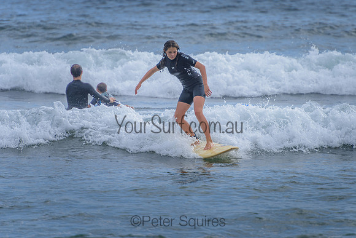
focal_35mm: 490
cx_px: 213
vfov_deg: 2.8
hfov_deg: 4.2
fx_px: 4850
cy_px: 105
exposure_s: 1/1600
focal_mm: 400
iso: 180
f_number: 5.6
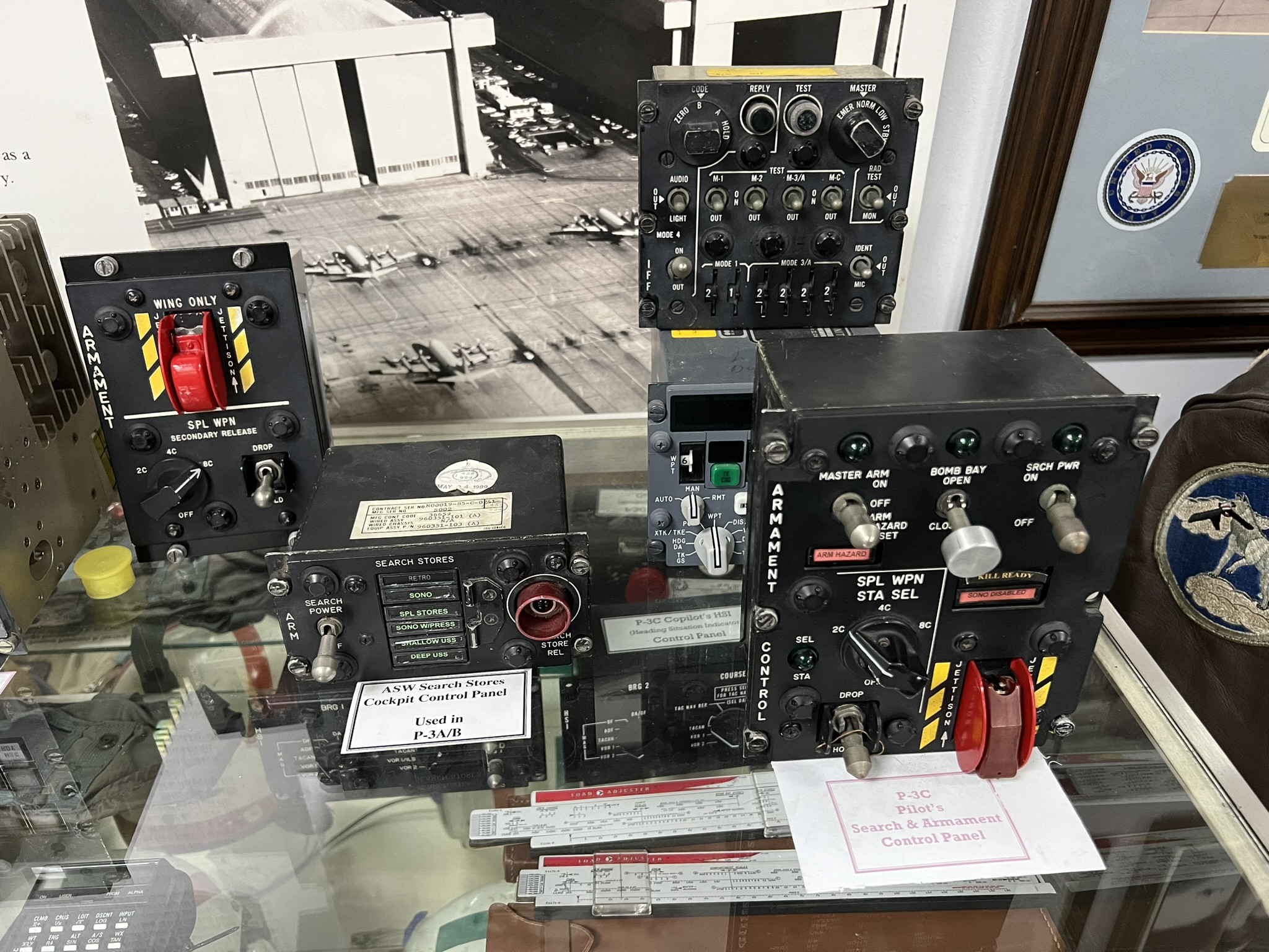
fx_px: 953
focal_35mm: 26
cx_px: 634
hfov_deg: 67.3
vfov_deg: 53.1
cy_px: 476
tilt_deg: -33.9
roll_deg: +0.5
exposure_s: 1/60
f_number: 1.5
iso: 400
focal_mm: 5.7
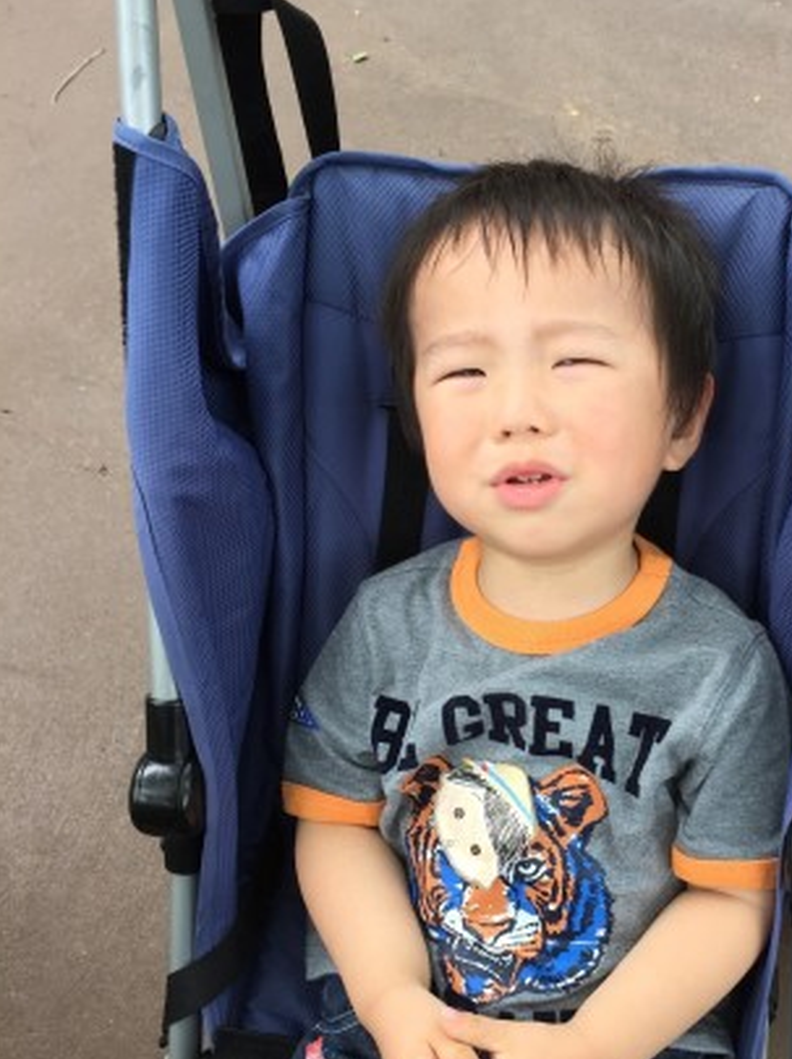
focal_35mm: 43
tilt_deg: -56.2
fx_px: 1314
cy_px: 565
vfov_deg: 43.9
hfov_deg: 33.0
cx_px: 575
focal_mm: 4.15
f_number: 2.2
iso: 32
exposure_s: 1/156
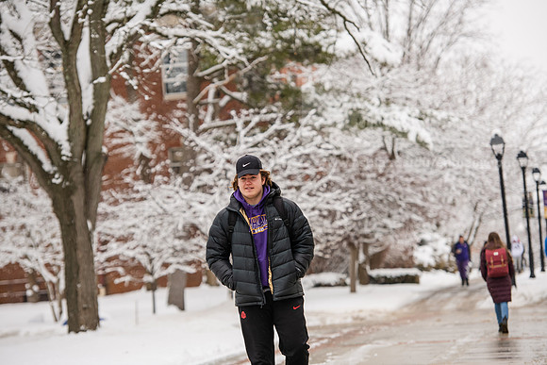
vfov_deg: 10.2
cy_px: 182
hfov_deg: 15.2
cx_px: 274
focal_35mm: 135
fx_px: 2052
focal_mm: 135
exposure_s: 1/400
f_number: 3.5
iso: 160
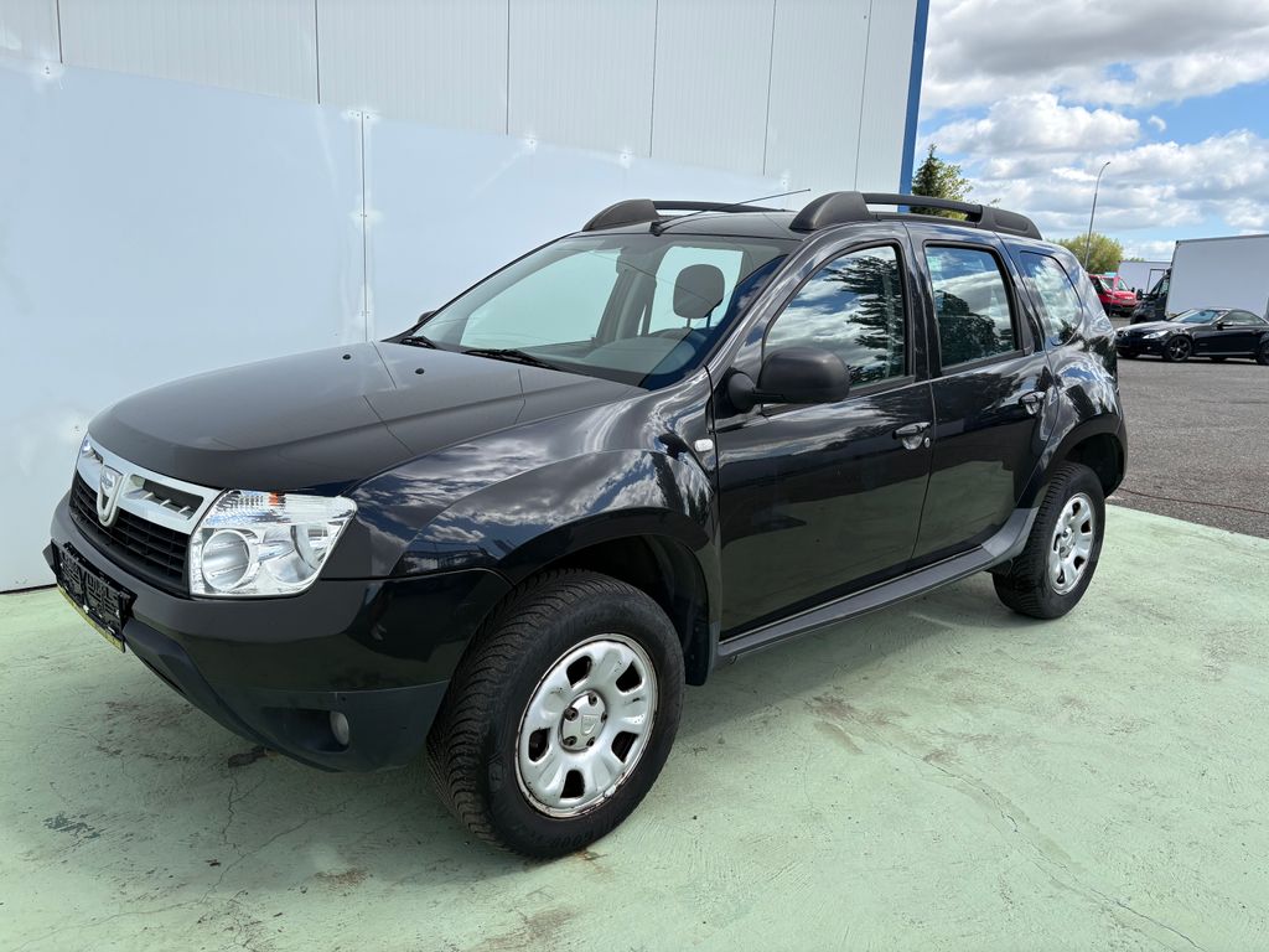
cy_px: 476
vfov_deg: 53.1
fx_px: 953
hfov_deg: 67.3
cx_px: 634
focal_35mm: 26
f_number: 1.6
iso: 50
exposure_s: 1/1901
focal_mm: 5.96
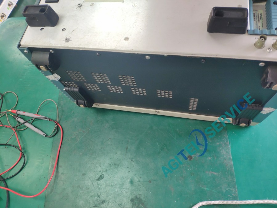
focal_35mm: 21
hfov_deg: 79.0
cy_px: 104
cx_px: 138
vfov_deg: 63.4
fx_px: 168
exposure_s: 1/50
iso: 126
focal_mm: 4.22
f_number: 1.8
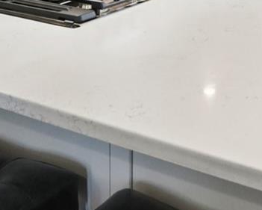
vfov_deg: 16.8
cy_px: -158
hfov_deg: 23.9
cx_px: 245
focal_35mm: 77
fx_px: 597
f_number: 8
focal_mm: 12
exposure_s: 1/30
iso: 250
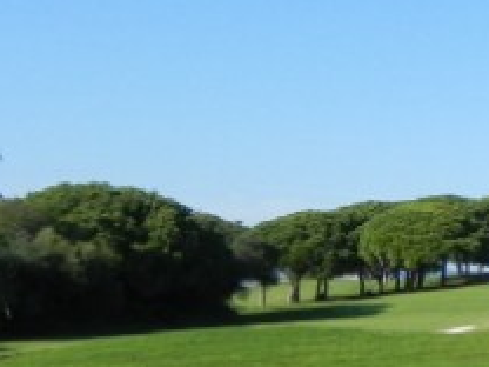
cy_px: 409
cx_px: 750
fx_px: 1780
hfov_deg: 14.5
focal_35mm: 126
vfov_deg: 11.6
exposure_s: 1/382
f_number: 7.1
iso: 160
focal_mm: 7.3
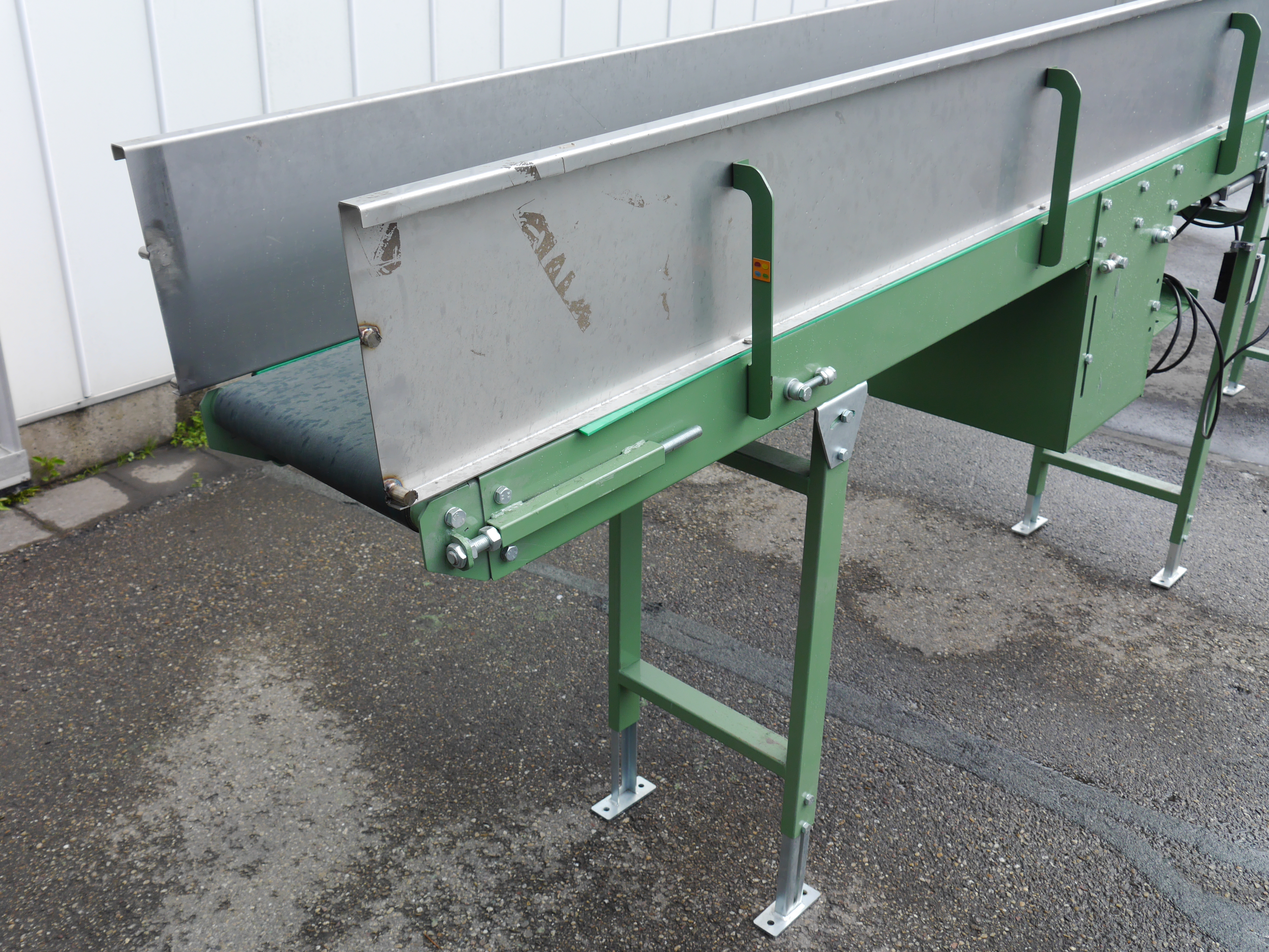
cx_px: 634
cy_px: 476
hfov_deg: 56.8
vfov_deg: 44.2
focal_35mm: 32
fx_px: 1174
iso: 160
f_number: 6.3
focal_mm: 16
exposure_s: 1/250
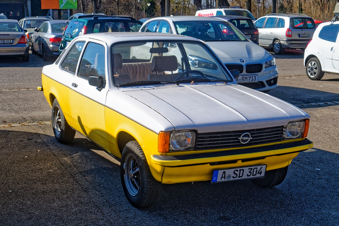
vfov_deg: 23.2
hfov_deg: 34.2
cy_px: 112
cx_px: 172
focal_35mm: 59
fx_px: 551
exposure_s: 1/125
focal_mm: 35
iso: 160
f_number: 11
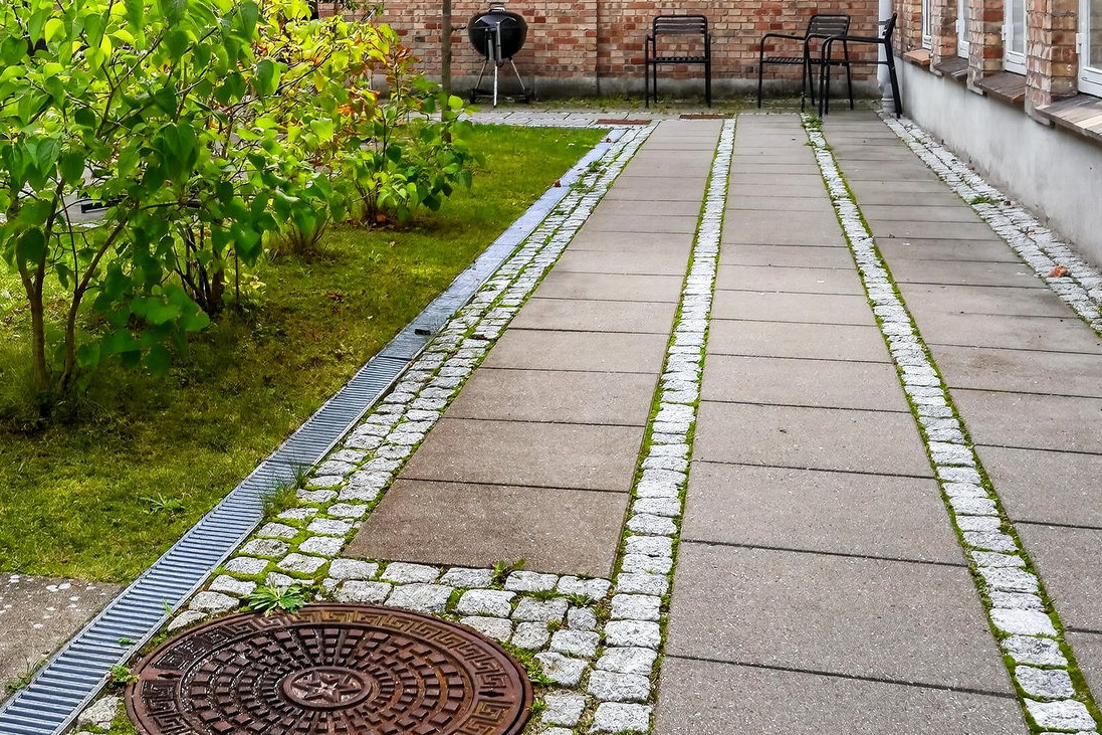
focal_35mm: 49
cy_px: 31
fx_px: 1500
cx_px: 252
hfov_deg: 39.1
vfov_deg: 26.3
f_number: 8
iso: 400
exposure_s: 1/60
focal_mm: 21
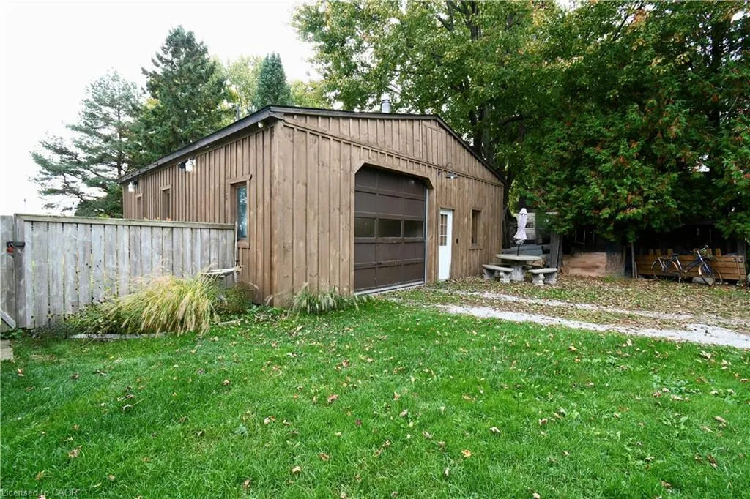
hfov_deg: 100.4
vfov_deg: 77.3
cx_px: 375
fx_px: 312
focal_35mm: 15
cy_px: 250
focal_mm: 10
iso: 320
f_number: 9
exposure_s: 1/30
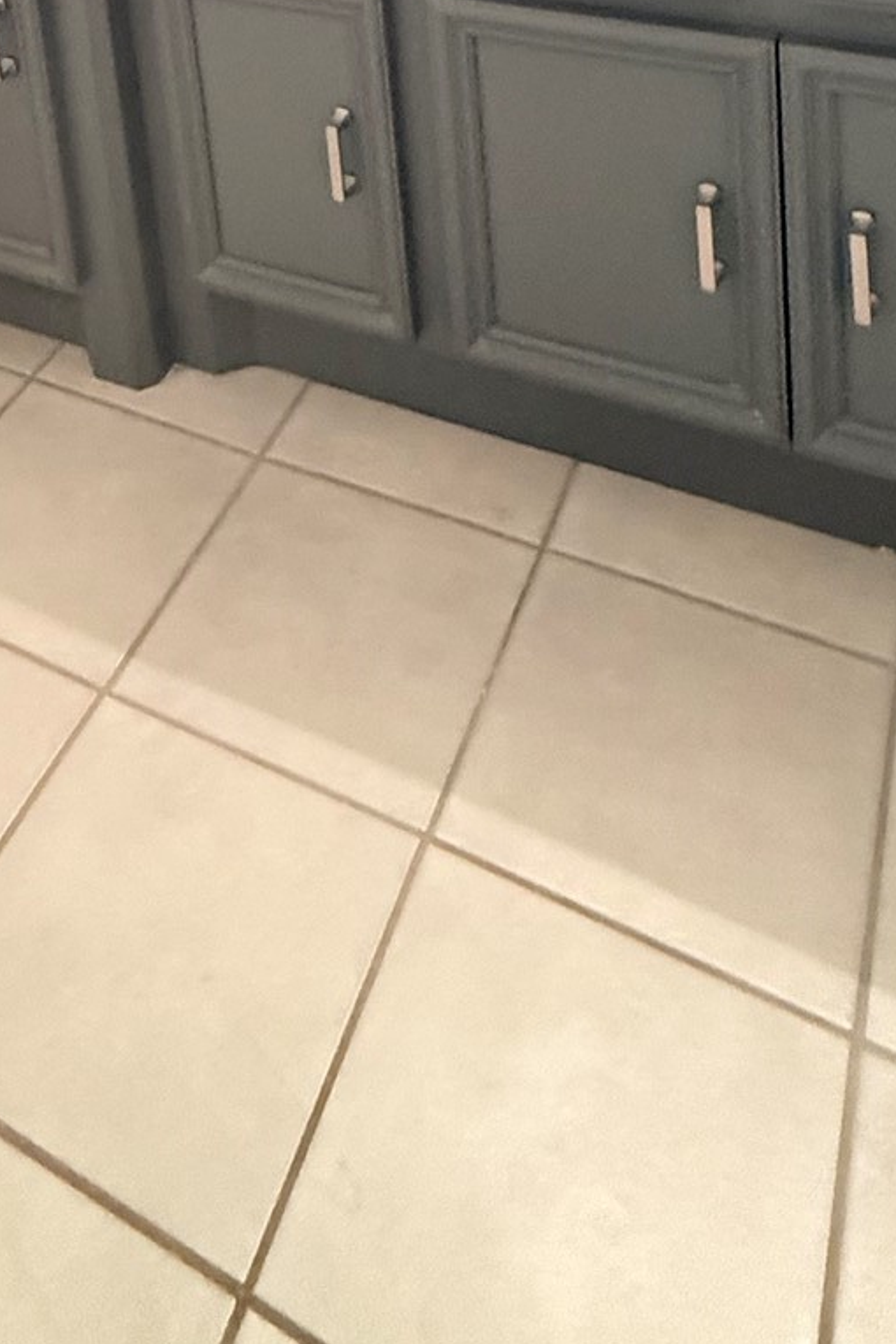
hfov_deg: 33.1
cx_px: 158
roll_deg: +6.3
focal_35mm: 39
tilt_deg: -11.0
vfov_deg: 35.6
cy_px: -360
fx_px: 1456
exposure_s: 1/60
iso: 1000
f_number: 2.2
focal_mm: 2.22
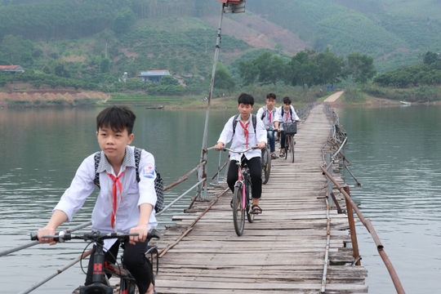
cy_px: 147
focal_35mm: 60
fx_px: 735
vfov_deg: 22.6
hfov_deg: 33.4
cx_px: 220
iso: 250
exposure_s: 1/250
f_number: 5.6
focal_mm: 40.1
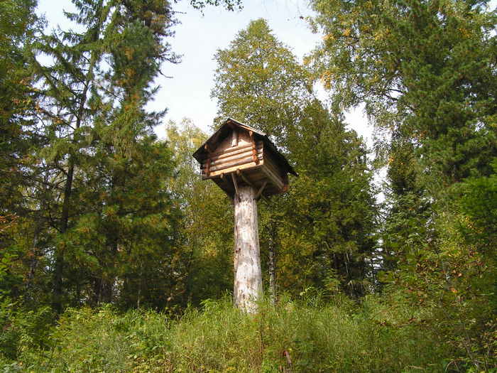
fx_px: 546
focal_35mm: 38
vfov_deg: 37.7
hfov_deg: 49.0
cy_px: 186
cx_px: 248
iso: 50
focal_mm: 6.3
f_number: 5.6
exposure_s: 1/200
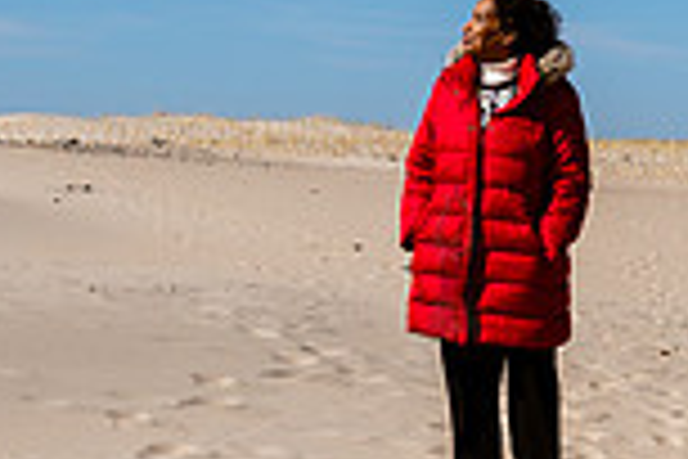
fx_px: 2542
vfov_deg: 10.3
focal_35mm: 133
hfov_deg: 15.4
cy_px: 261
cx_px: 450
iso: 64
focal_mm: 35
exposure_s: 1/1000
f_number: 5
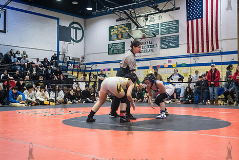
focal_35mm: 44
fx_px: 292
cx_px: 130
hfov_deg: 44.4
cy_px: 76
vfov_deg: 30.5
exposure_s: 1/400
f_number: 4
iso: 8000
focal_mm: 35
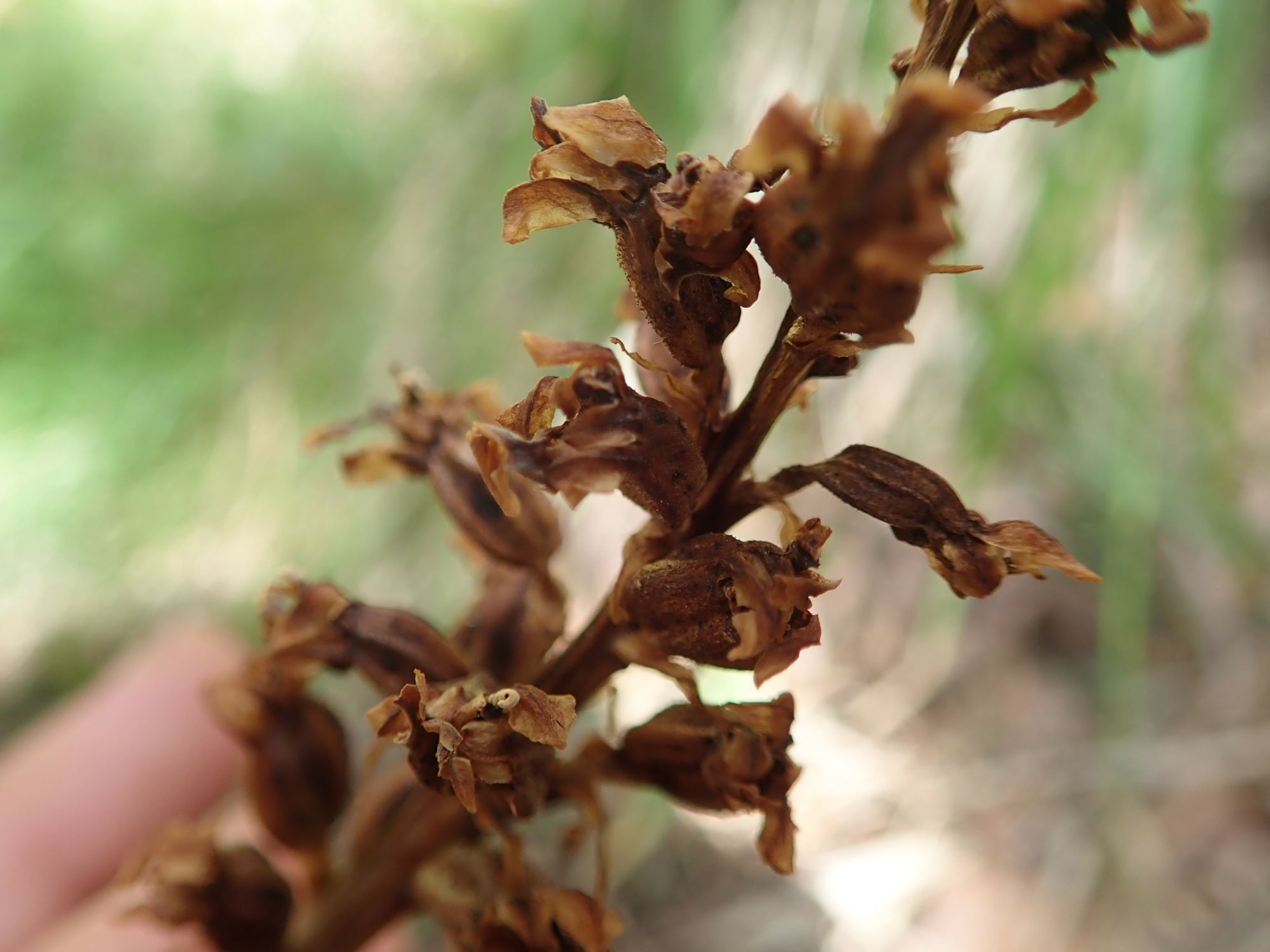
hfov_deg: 60.0
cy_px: 476
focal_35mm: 30
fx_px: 1101
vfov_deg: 46.8
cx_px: 635
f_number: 2.3
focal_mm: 5.5
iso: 160
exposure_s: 1/125
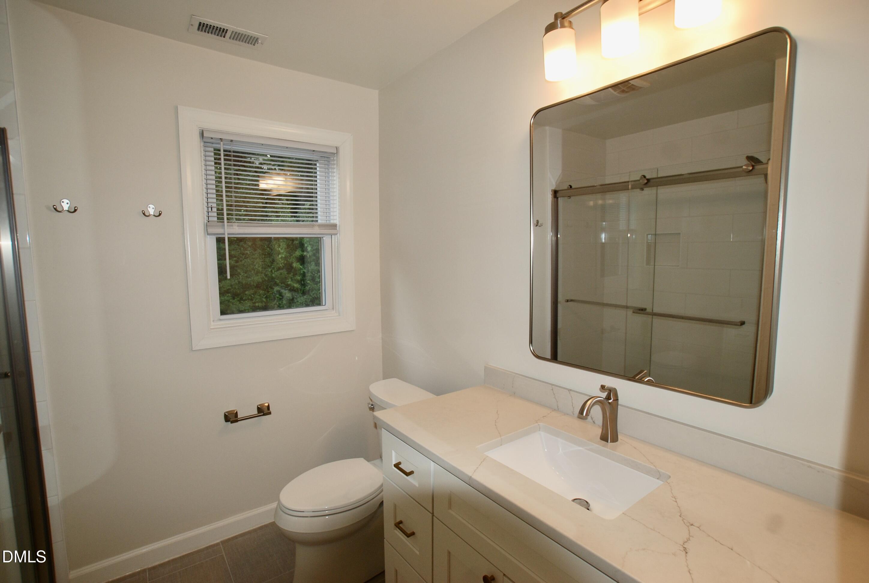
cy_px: 292
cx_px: 434
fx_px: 399
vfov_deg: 72.3
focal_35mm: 16
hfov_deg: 94.9
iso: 200
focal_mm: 11
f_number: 4.5
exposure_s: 1/60
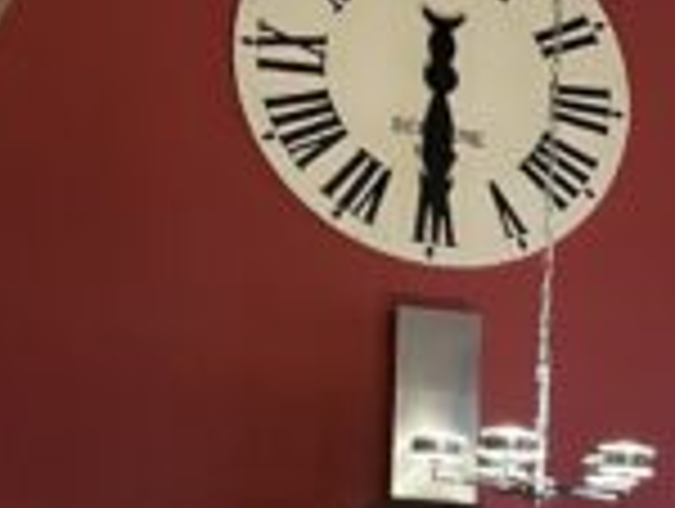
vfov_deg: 13.5
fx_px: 2070
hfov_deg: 15.5
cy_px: 670
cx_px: 1262
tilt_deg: +0.1
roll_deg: -2.9
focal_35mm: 106
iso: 160
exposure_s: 1/50
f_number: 1.6
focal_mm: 4.2
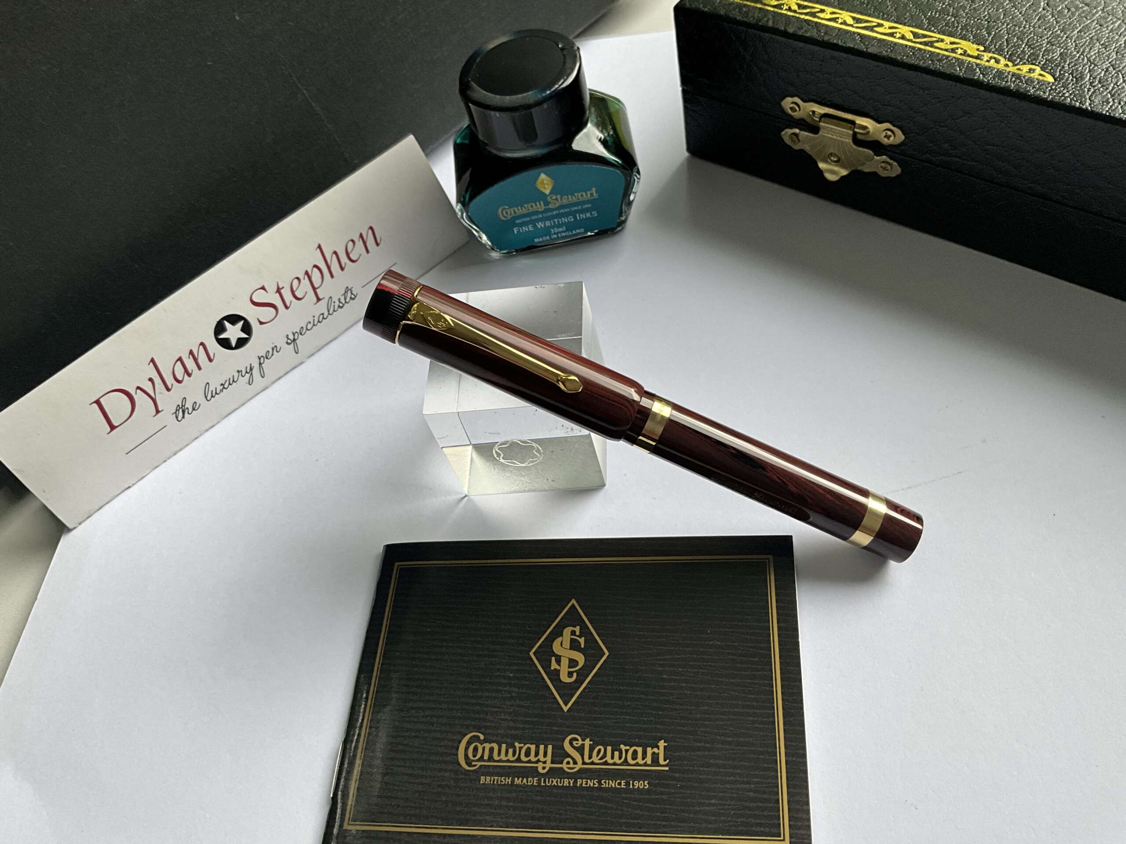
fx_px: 943
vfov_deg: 48.2
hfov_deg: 61.7
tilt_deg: -54.5
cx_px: 563
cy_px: 422
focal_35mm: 29
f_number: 1.8
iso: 64
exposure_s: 1/108
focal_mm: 3
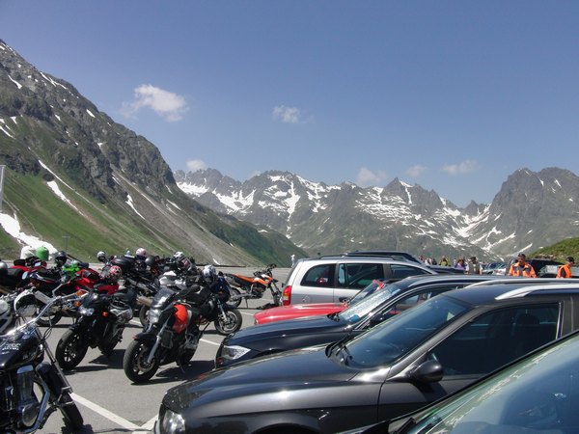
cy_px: 217
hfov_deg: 50.1
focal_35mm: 37
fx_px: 619
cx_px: 290
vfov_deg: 38.7
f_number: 8.5
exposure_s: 1/400
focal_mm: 6.42
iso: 100
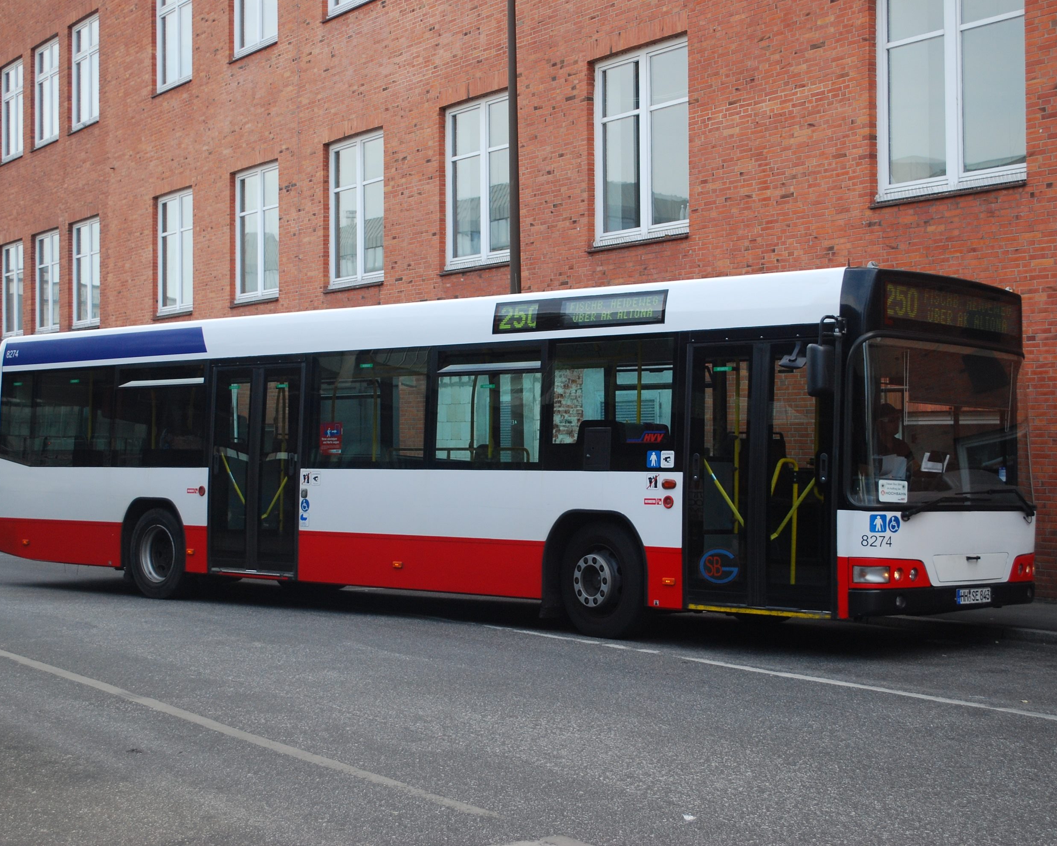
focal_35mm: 58
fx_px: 1814
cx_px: 524
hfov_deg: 32.5
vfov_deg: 26.2
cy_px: 418
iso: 400
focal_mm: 34
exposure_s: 1/500
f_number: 5
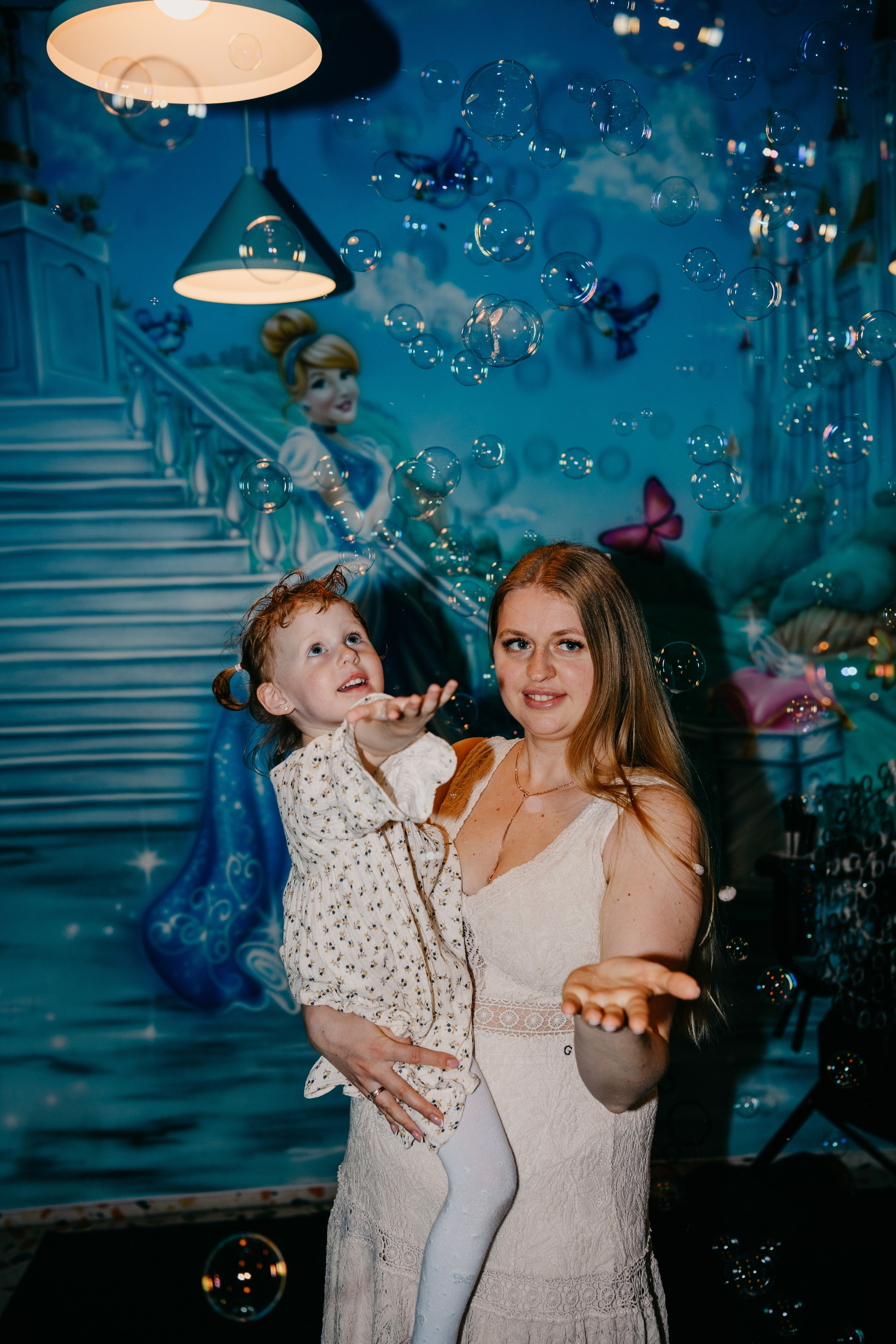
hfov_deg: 31.9
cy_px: 672
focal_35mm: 42
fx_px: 1568
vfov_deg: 46.4
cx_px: 448
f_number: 3.5
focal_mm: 42
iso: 100
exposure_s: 1/160
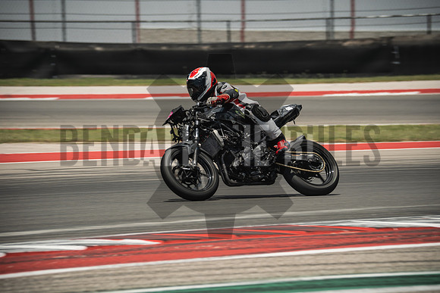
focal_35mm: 352
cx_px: 220
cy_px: 146
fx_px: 4303
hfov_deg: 5.9
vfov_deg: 3.9
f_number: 7.1
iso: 160
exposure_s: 1/400
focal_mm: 234.8
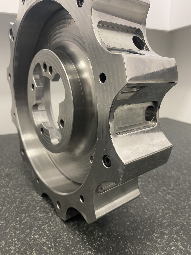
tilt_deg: -13.8
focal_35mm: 26
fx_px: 191
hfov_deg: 53.1
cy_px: 128
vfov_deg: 67.3
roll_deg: +0.3
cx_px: 96
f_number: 1.8
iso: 250
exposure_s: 1/50
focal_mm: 4.25
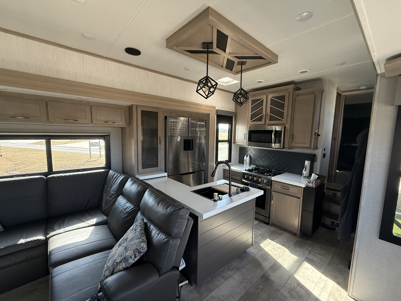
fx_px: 174
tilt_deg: -5.9
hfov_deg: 98.2
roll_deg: -0.5
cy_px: 152
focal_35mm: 15
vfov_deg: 81.7
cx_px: 206
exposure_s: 1/99
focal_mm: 2.22
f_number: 2.2
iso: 320
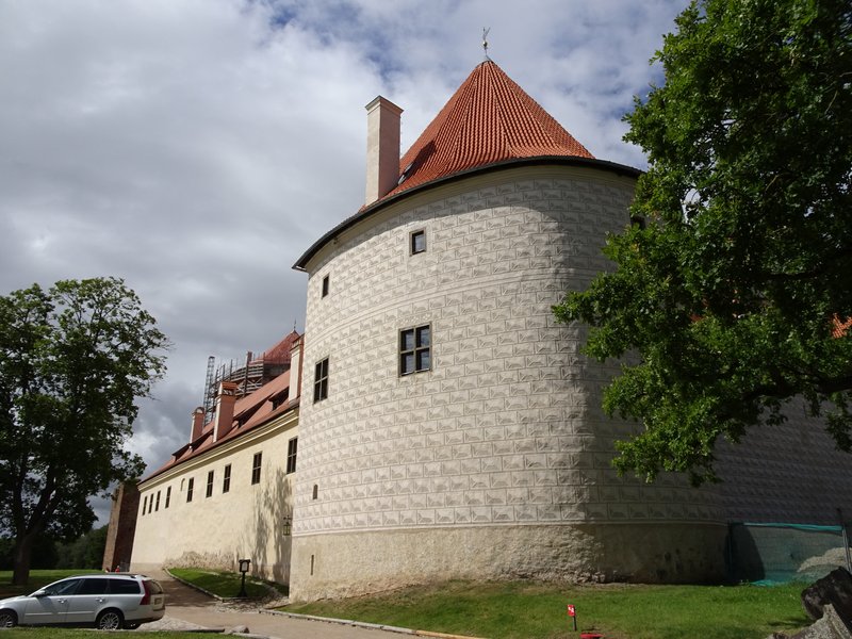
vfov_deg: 56.8
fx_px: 591
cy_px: 320
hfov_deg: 71.6
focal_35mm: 24
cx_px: 426
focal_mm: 4.1
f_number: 3.5
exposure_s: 1/2000
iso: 80
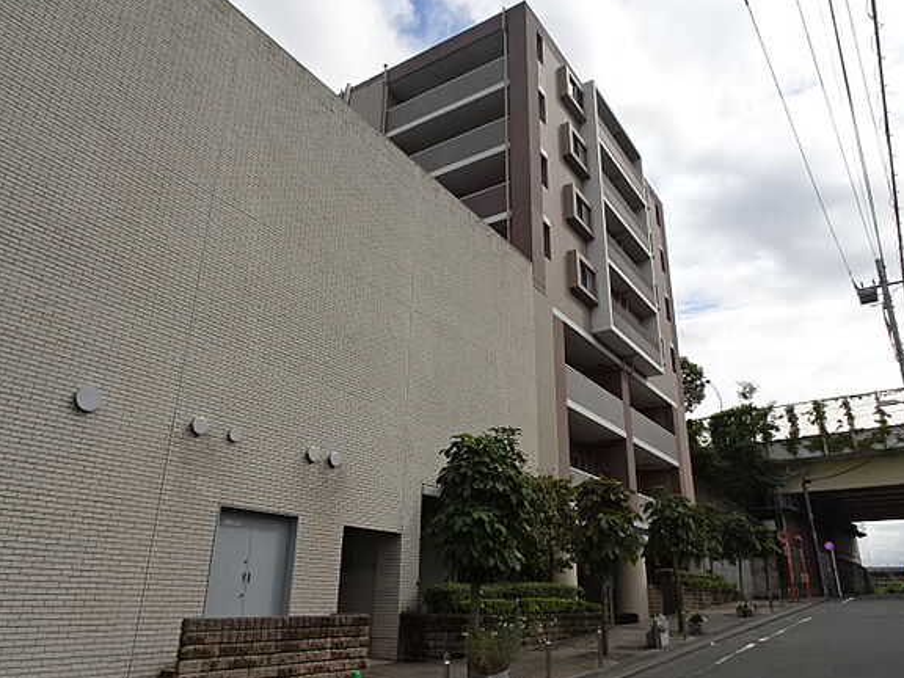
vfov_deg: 54.9
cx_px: 466
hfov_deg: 69.4
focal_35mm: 25
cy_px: 339
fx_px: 653
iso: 80
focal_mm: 4.1
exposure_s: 1/400
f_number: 6.3
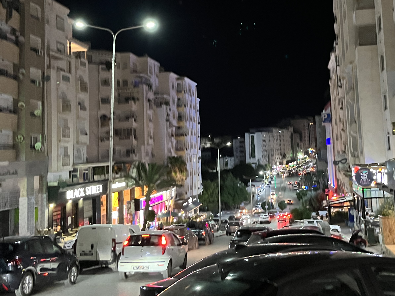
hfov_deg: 42.4
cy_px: 94
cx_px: 260
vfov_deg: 32.5
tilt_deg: +5.7
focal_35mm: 44
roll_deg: +1.8
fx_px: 502
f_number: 1.6
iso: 500
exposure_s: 1/25
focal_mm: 5.1
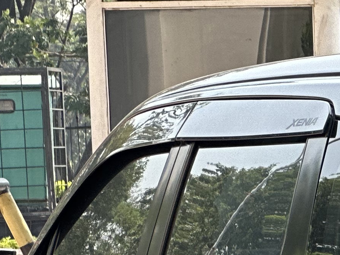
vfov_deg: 4.2
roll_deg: +1.5
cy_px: 512
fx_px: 3437
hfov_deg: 5.5
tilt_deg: -4.4
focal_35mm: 350
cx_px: 673
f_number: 2.8
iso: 32
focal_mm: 9
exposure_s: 1/121
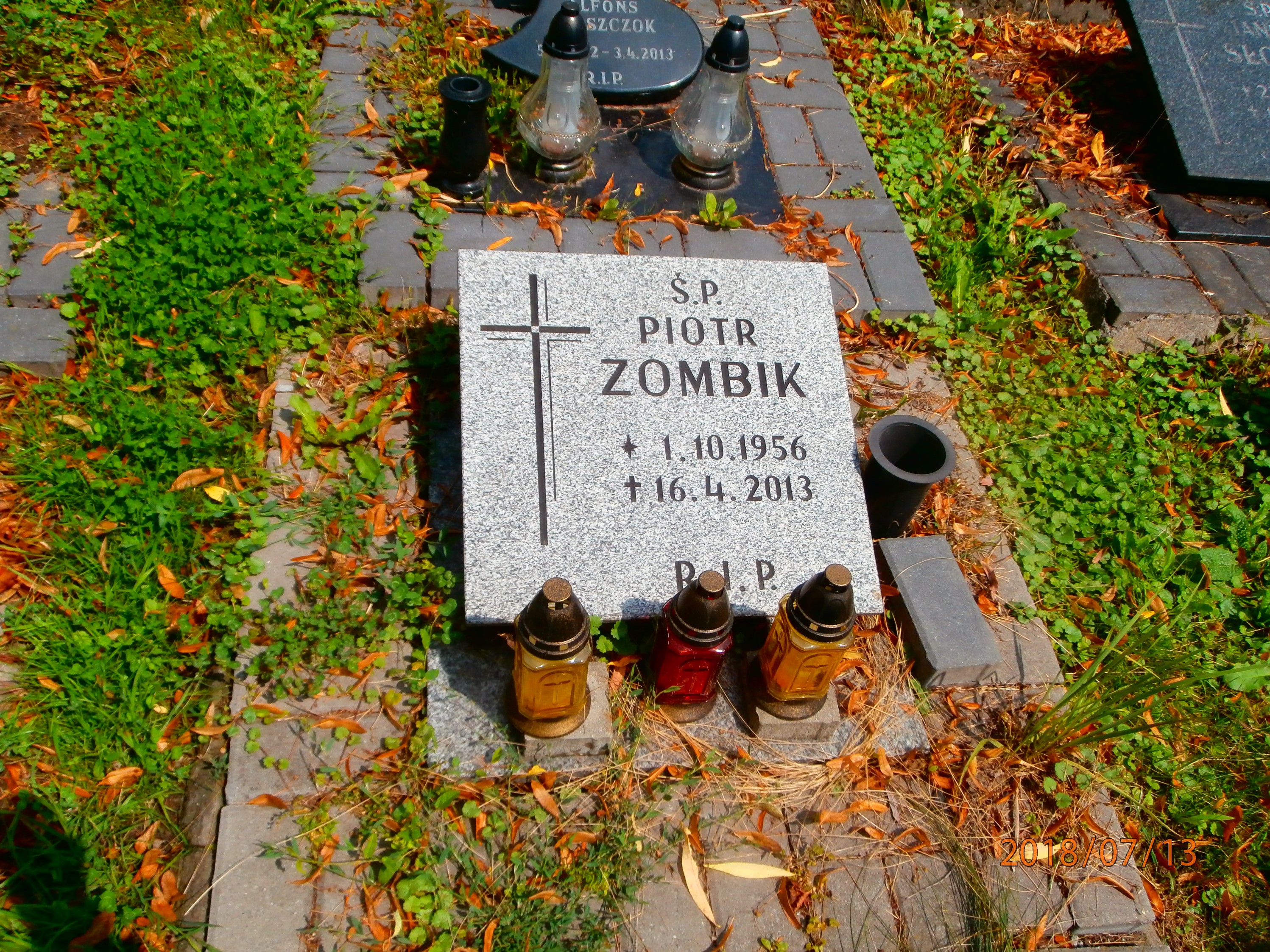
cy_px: 476
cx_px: 635
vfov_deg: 46.8
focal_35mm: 30
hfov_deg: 60.0
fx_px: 1101
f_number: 3.5
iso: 100
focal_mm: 5.36
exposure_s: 1/1250
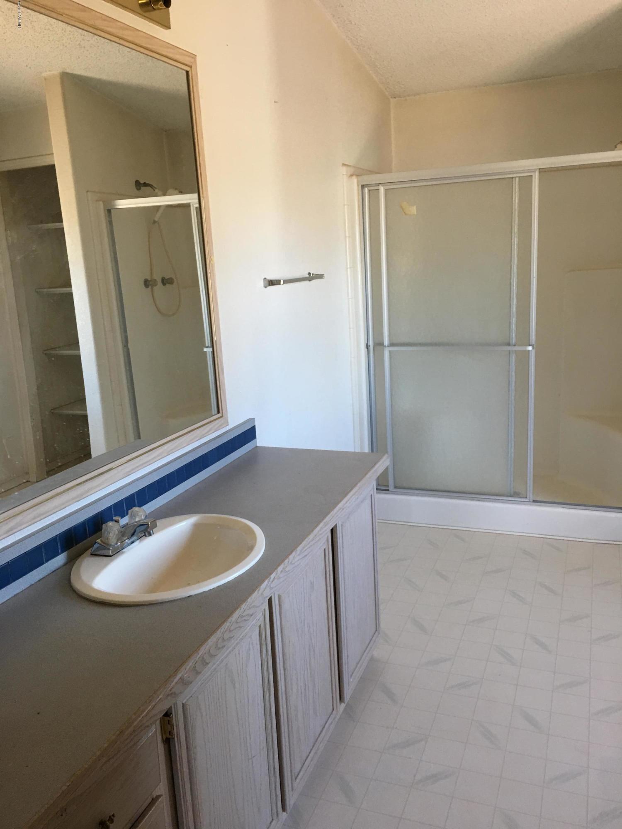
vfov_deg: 61.7
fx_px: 695
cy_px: 414
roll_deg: +3.2
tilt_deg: -13.5
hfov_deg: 48.2
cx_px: 311
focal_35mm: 29
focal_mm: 4.15
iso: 32
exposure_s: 1/15
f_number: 2.2
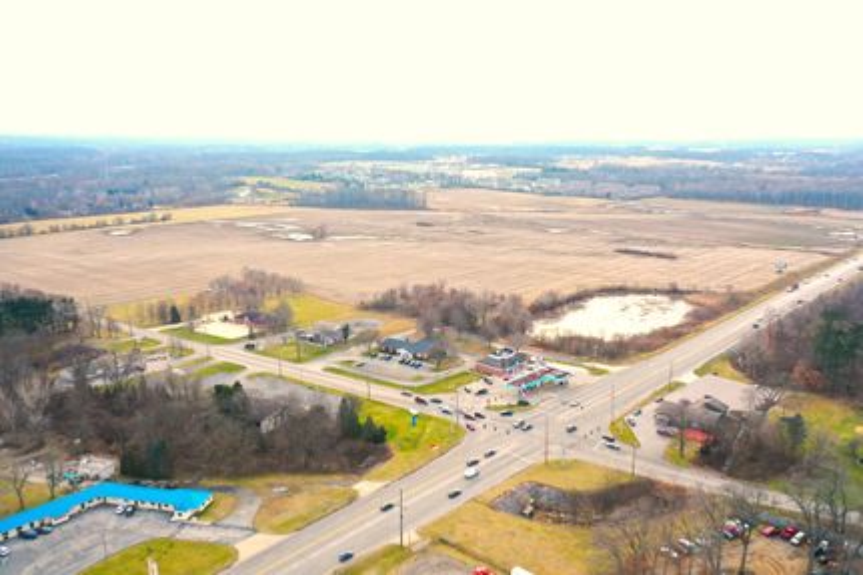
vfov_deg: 46.4
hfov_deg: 65.5
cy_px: 288
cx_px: 432
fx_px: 671
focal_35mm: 28
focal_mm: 10.26
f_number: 2.8
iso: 200
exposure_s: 1/400
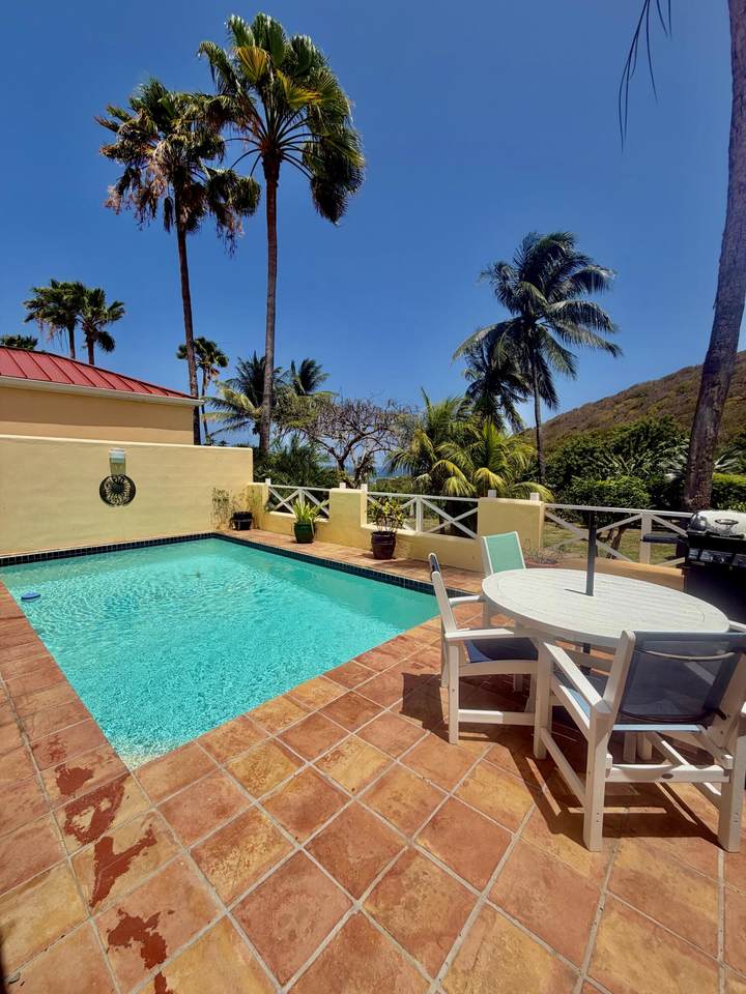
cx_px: 373
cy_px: 497
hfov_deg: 85.7
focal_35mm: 14
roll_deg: -1.6
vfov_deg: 102.1
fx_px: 402
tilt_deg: -4.8
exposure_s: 1/1399
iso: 20
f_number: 2.2
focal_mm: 2.22
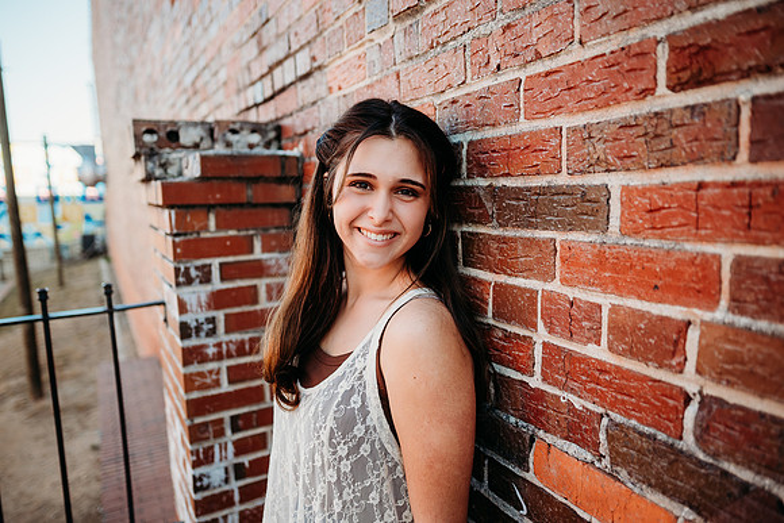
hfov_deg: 73.7
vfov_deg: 53.2
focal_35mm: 24
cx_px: 392
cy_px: 262
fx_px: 523
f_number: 2.2
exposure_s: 1/400
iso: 100
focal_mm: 24
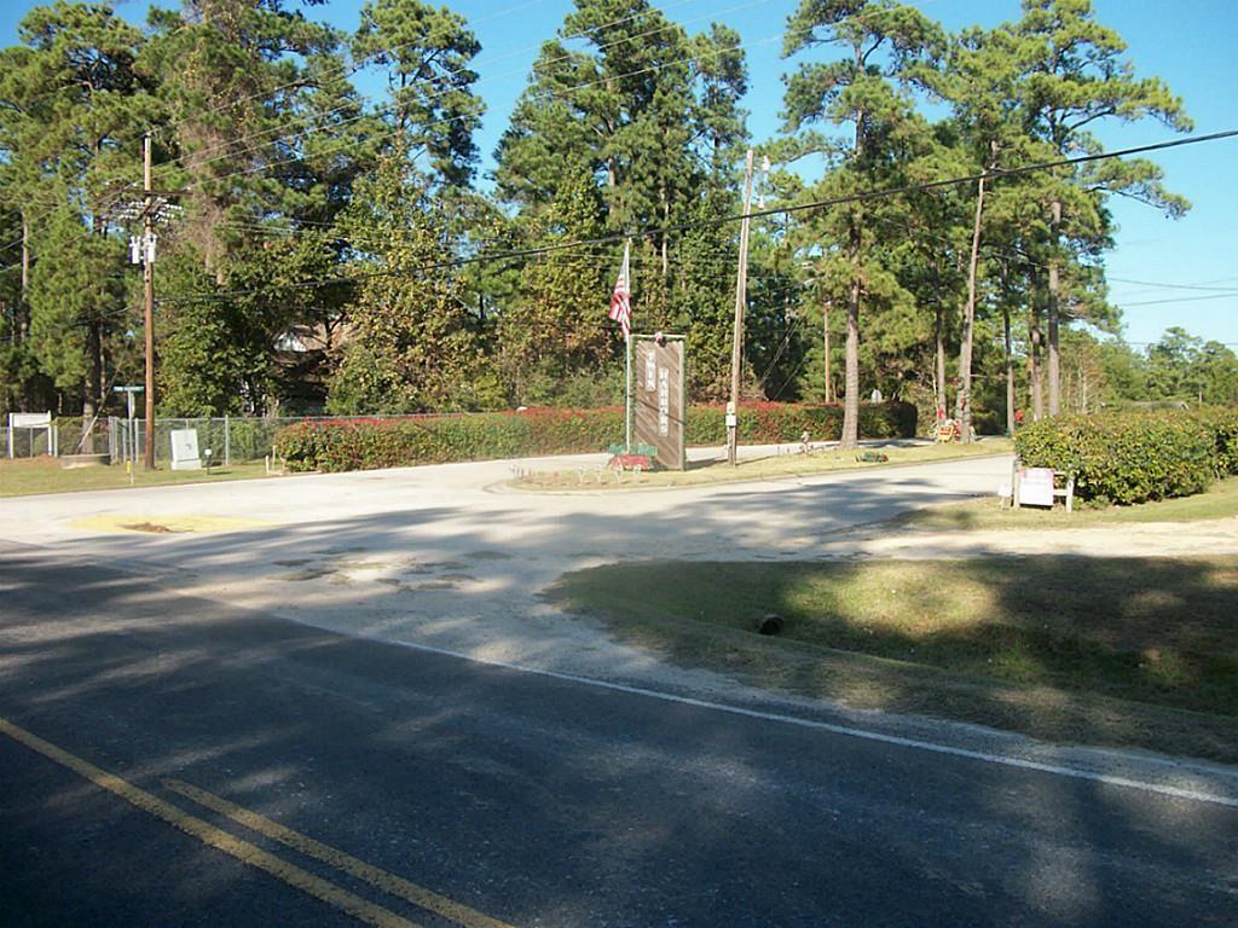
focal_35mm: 32
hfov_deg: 56.8
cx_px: 619
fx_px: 1144
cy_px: 464
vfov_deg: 44.2
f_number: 8.8
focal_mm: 5.7
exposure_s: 1/100
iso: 80
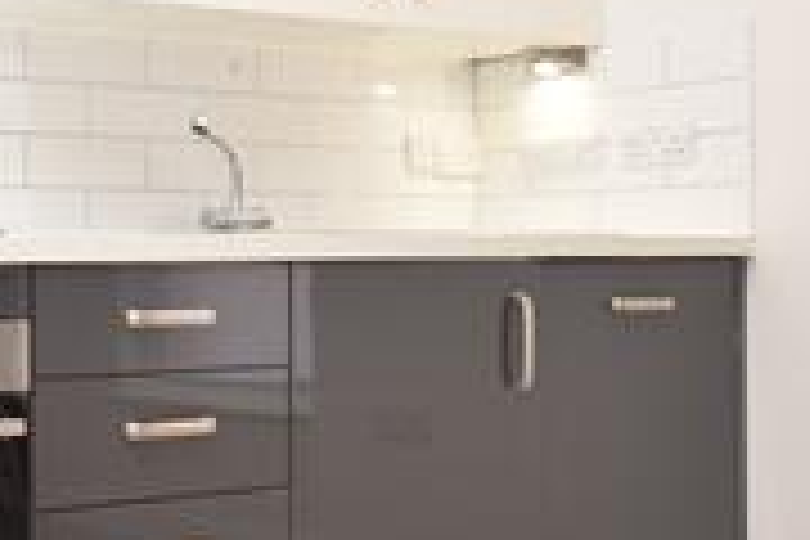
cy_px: 320
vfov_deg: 21.2
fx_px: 1440
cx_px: -324
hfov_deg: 25.5
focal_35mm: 64
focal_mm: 12
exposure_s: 1/80
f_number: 4.5
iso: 800
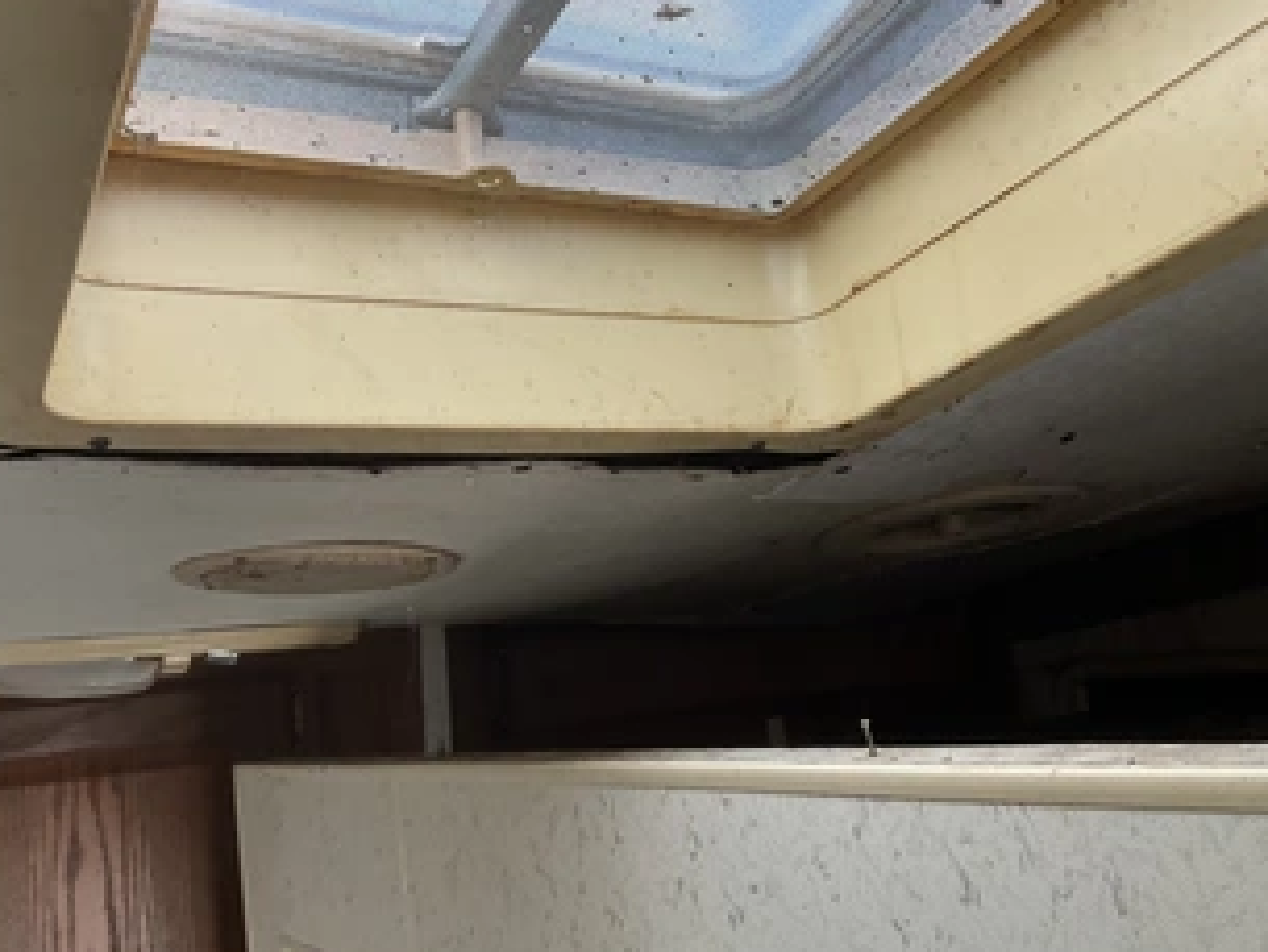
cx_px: 640
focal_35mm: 38
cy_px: 374
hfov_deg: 49.0
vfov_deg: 37.6
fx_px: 1393
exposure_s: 1/92
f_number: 1.8
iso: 64
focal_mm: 3
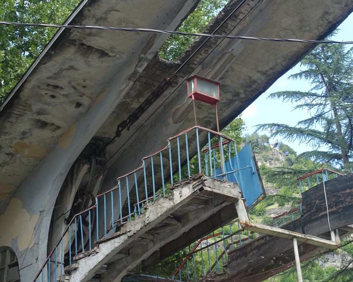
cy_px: 86
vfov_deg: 24.0
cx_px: 175
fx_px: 658
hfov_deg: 30.0
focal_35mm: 63
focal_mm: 16.17
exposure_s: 1/250
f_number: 4
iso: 125
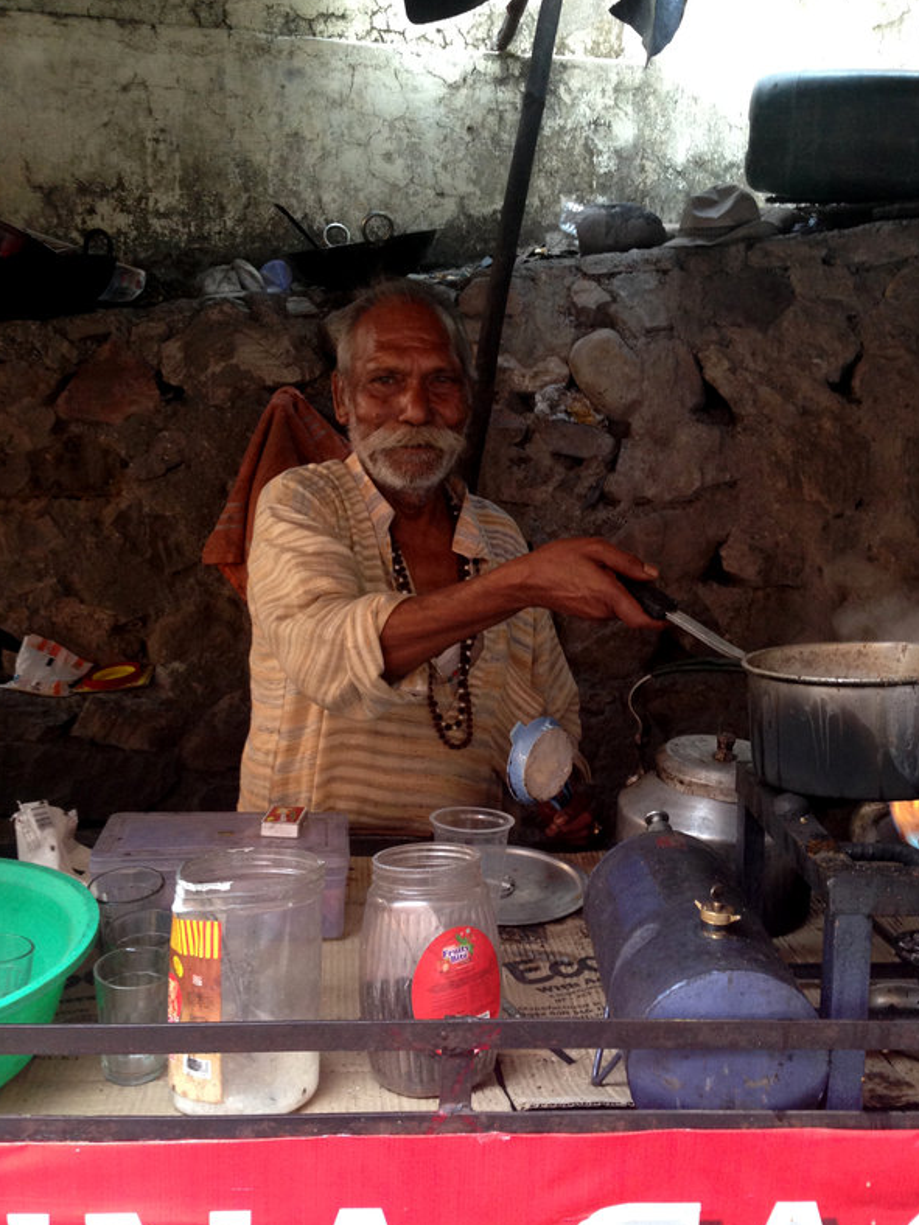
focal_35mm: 36
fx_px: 1274
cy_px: 597
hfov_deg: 39.6
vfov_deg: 51.3
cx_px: 495
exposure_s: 1/20
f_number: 2.4
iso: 125
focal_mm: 4.12
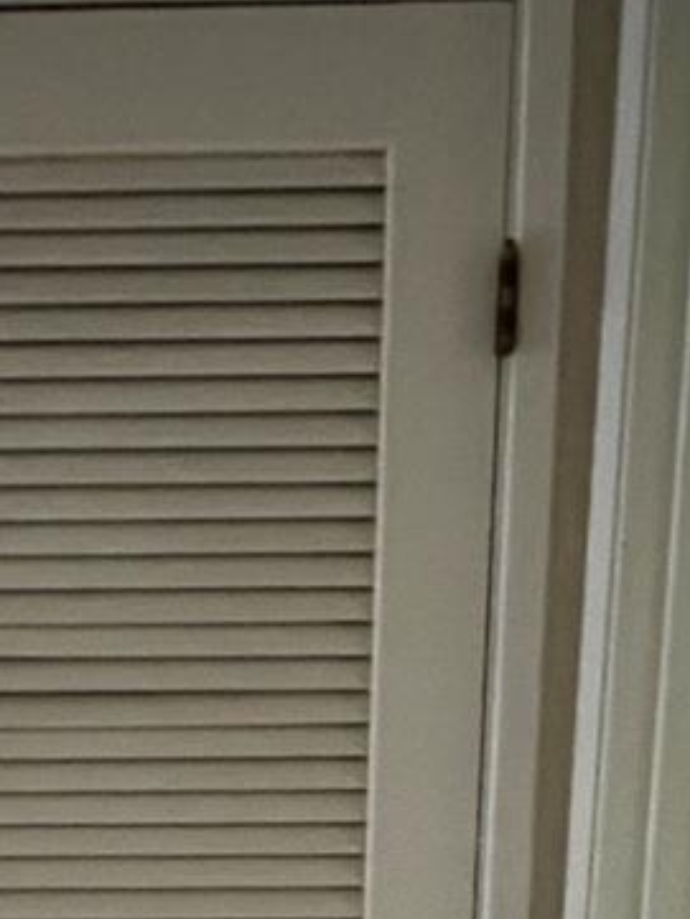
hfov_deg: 26.4
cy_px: 1069
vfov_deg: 30.7
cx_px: 108
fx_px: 1434
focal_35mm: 54
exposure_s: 1/32
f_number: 1.8
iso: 1250
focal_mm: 1.57
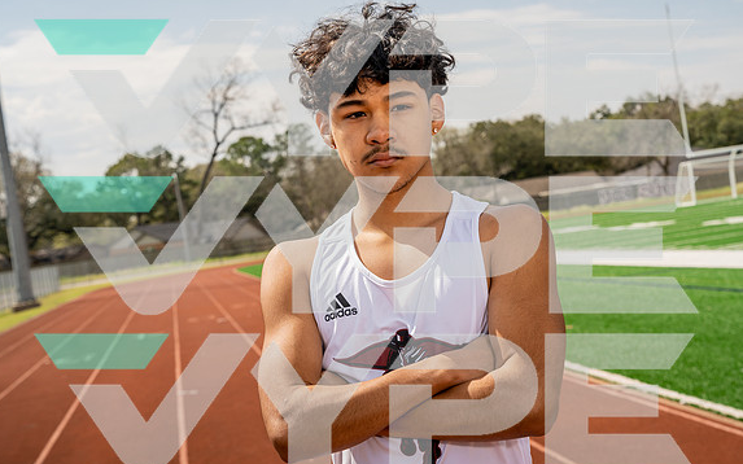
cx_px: 368
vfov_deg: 20.3
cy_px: 246
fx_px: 1296
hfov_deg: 32.0
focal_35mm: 64
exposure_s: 1/250
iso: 100
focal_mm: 62
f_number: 8
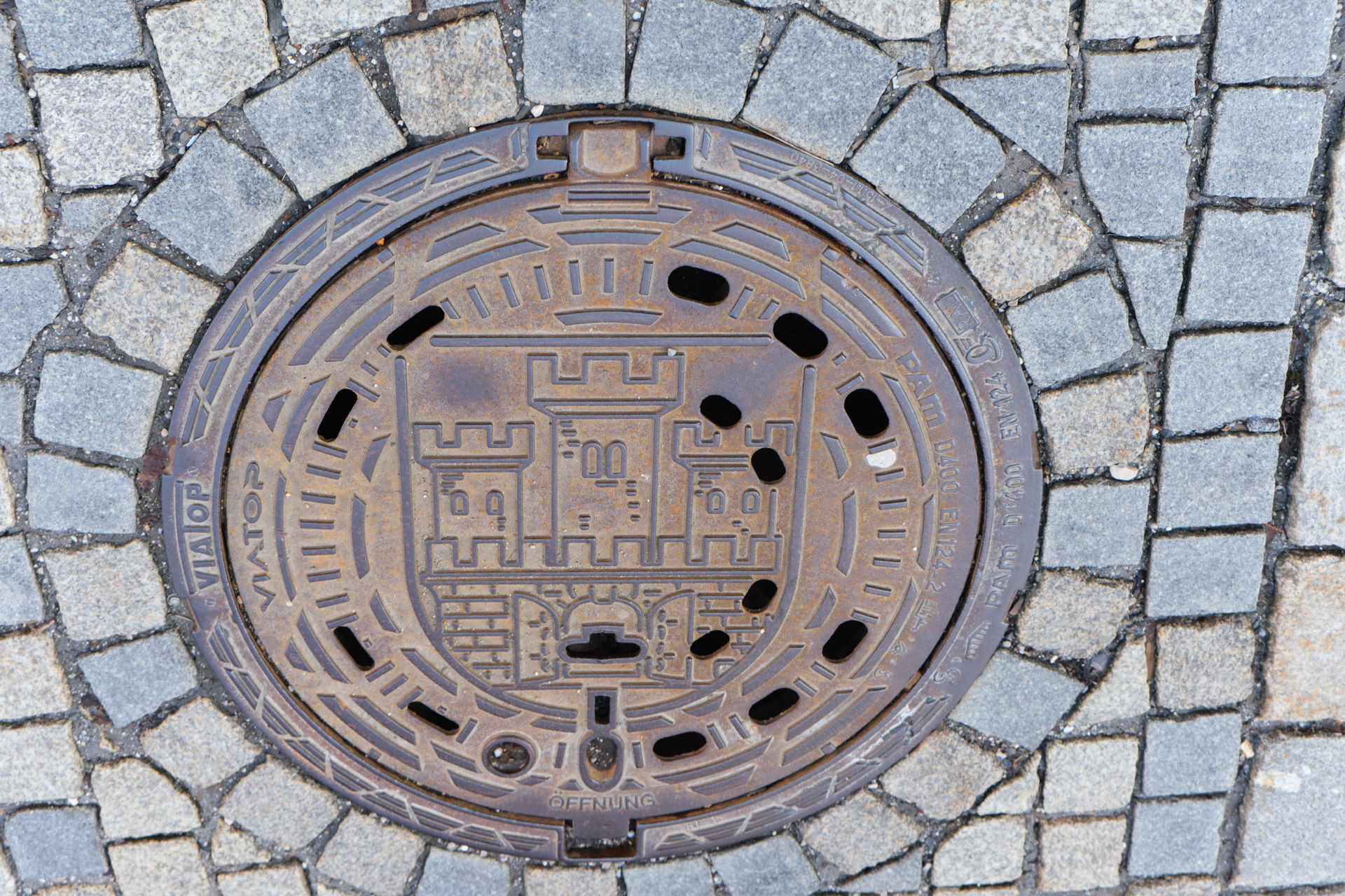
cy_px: 448
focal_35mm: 38
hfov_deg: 50.7
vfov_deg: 35.1
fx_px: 1420
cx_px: 672
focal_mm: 25.4
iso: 125
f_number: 5
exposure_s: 1/28
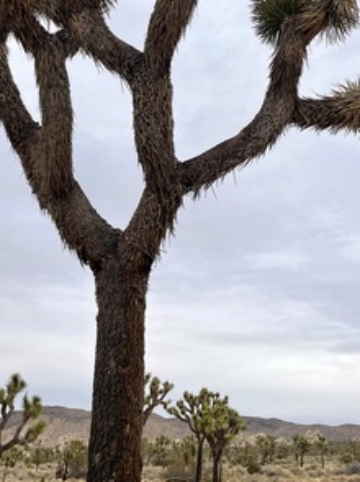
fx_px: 639
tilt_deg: +31.1
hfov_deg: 31.5
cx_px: 164
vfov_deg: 39.0
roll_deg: +0.3
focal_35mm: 46
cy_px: 70
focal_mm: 4.2
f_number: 1.6
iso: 32
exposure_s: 1/3731
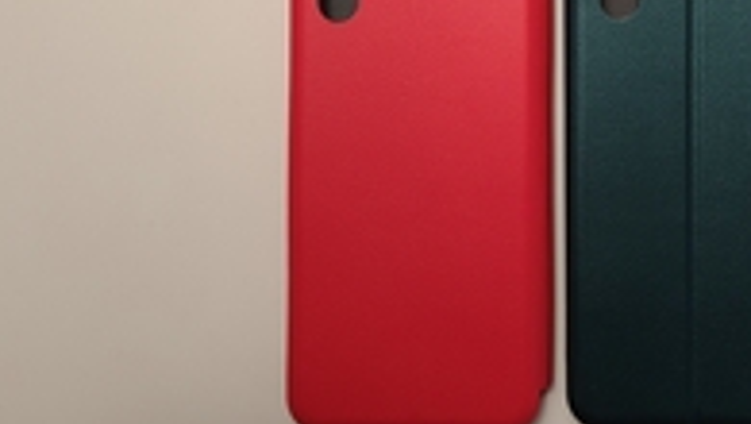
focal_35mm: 58
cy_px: -89
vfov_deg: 19.5
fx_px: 1156
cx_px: 555
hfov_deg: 35.3
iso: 80
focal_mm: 5.4
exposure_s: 1/100
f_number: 1.8
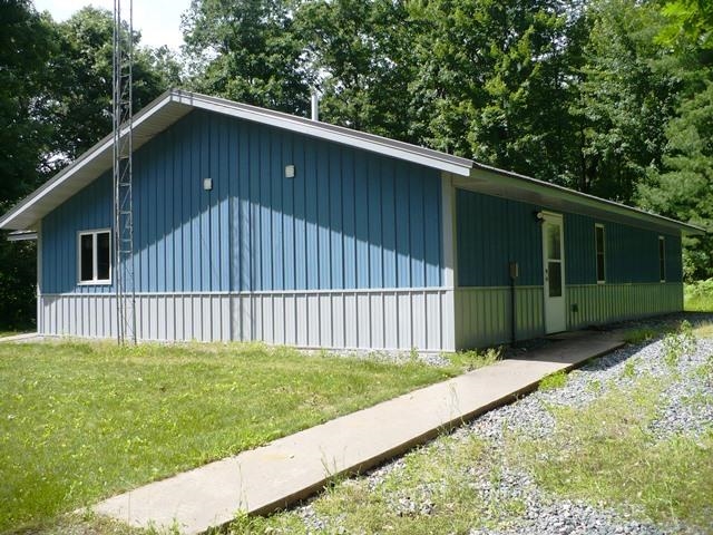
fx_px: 762
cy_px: 268
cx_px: 356
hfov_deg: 50.1
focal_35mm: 37
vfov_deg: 38.7
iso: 100
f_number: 2.8
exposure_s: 1/800
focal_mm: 6.1
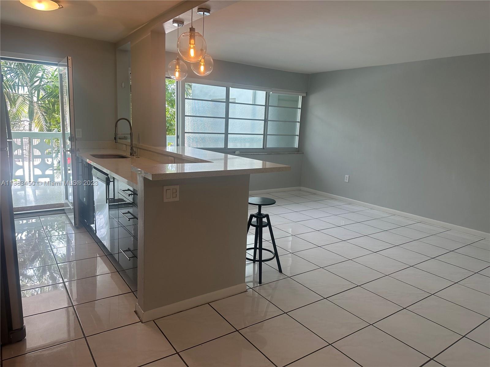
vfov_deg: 56.8
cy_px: 184
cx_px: 245
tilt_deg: -10.2
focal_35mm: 24
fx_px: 340
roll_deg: -2.4
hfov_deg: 71.6
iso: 100
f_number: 1.78
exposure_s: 1/160
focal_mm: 6.86
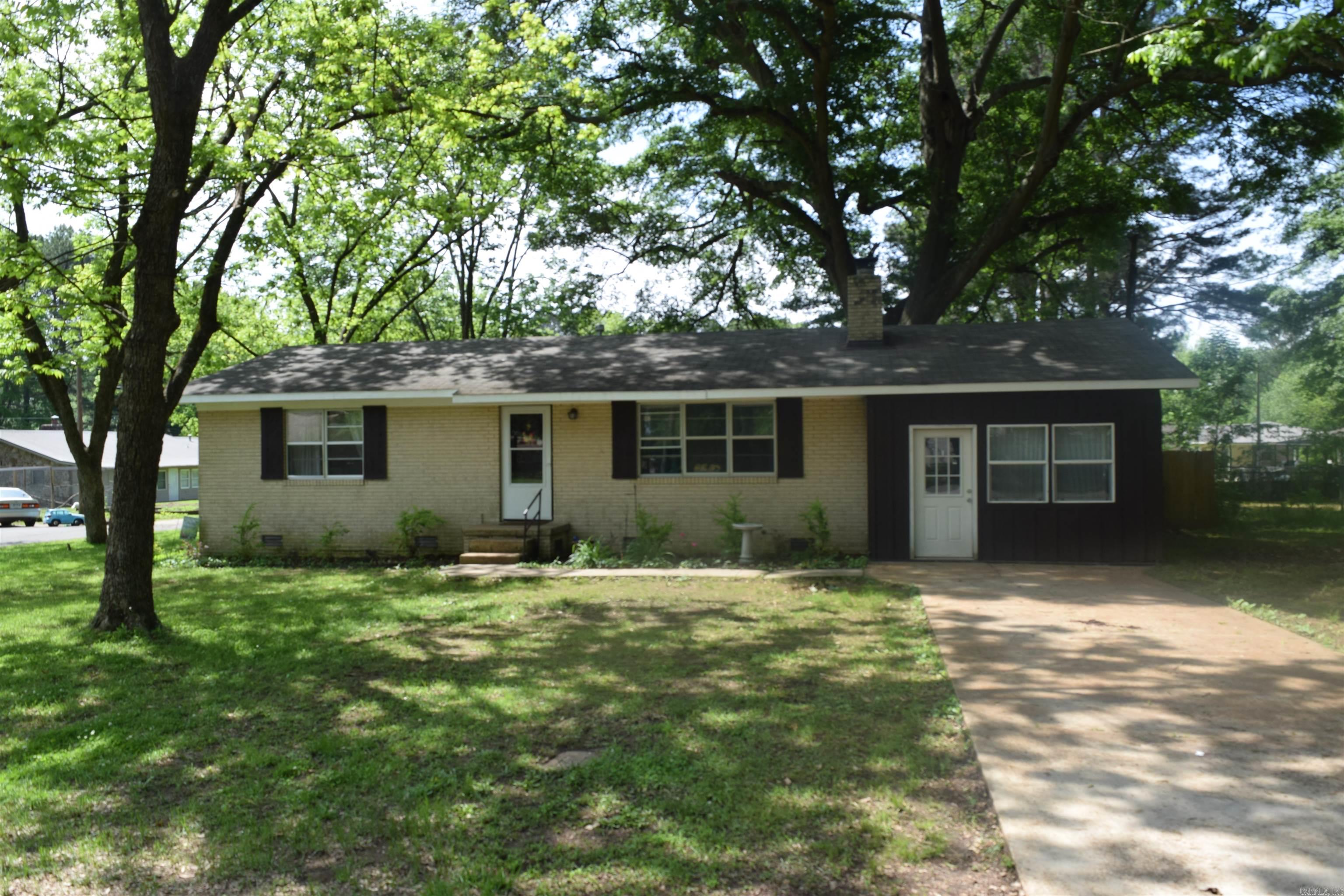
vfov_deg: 47.9
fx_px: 1008
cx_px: 672
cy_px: 448
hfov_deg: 67.4
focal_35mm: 27
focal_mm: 18
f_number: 8
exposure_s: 1/250
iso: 220
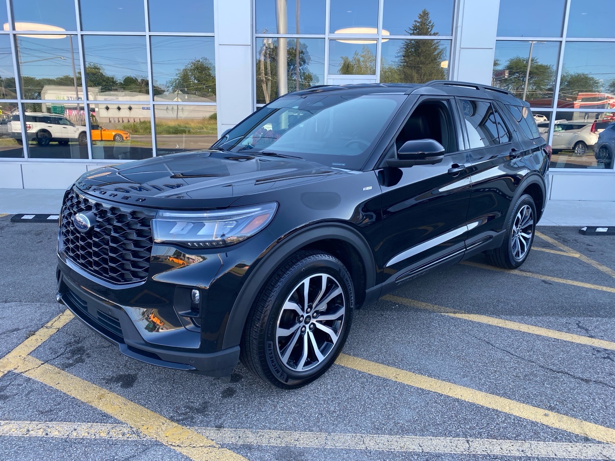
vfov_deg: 53.1
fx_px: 462
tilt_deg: -14.0
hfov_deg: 67.3
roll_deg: -1.2
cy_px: 230
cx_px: 308
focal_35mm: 26
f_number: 1.8
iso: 32
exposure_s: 1/251
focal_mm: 4.25
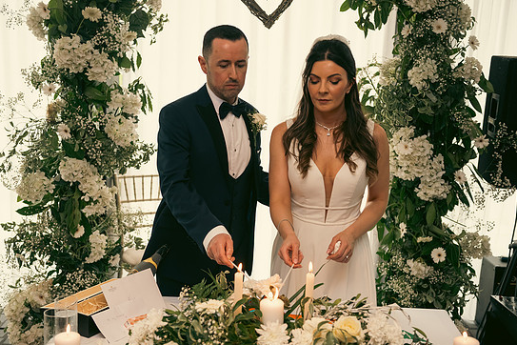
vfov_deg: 28.6
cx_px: 244
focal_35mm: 47
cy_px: 177
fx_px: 675
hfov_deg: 41.9
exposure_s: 1/160
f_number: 3.5
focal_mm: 44
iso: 640
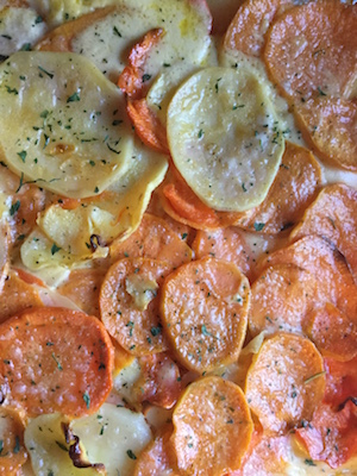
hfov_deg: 45.4
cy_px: 238
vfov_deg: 58.4
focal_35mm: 31
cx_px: 178
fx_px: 426
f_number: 2.4
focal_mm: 3.3
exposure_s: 1/30
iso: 125
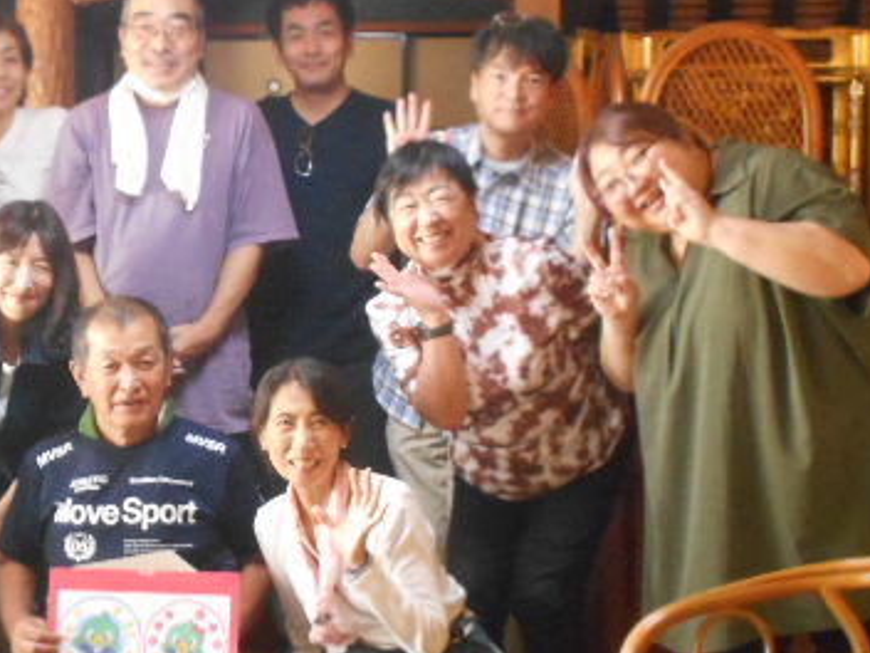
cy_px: 346
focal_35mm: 71
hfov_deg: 27.1
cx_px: 232
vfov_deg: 20.7
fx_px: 1784
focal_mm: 6.7
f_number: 3.9
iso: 800
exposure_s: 1/25
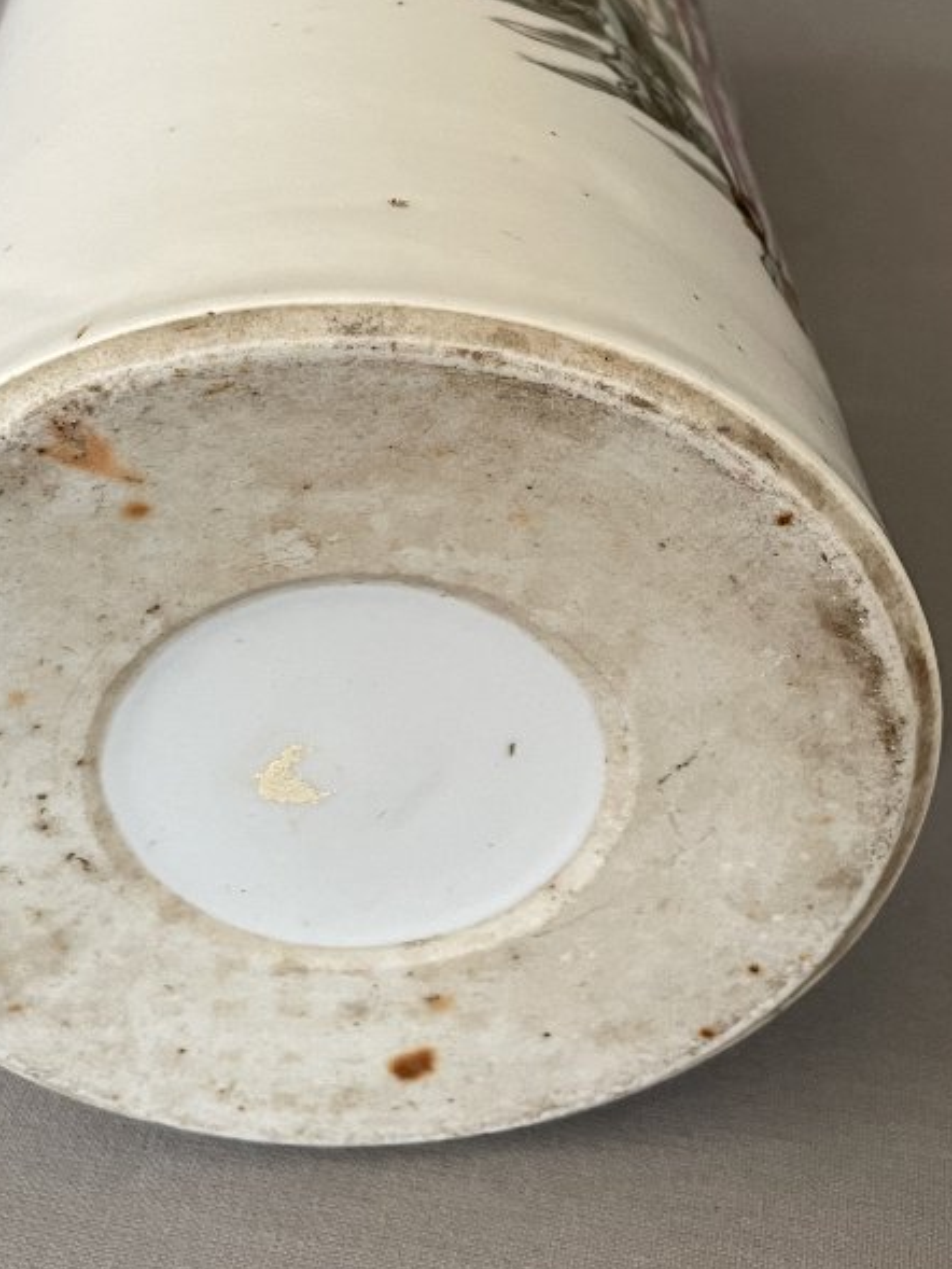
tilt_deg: -31.5
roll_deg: +1.3
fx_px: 1943
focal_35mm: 53
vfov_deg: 35.0
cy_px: 246
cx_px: 426
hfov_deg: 27.5
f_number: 1.6
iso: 160
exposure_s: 1/60
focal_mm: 4.2
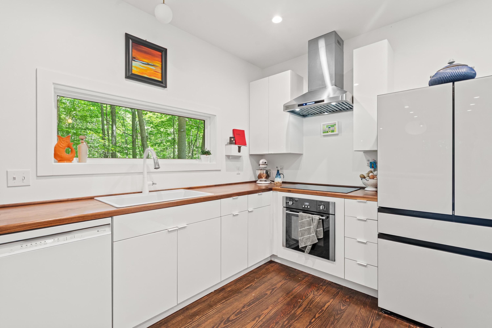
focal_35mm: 16
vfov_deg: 73.7
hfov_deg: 96.7
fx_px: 219
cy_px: 164
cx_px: 246
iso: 250
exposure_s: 1/1.25
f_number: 8
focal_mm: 16
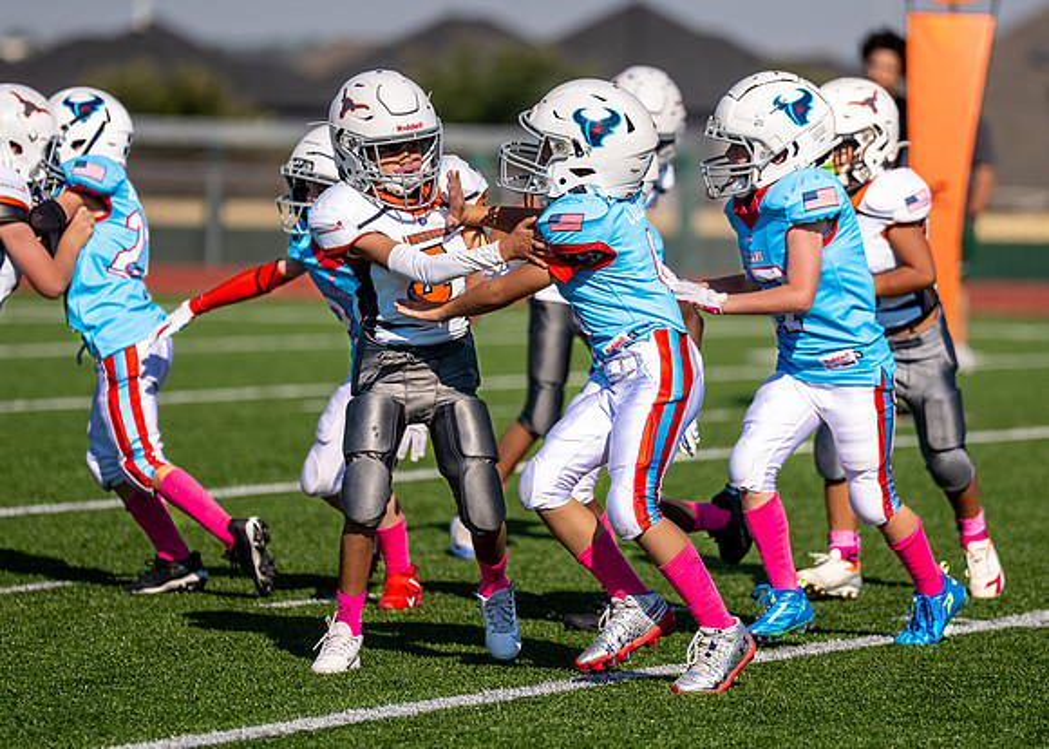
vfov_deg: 5.2
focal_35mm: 275
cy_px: 315
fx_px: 8184
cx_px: 566
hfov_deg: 7.3
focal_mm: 200
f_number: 2.8
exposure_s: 1/3200
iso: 100
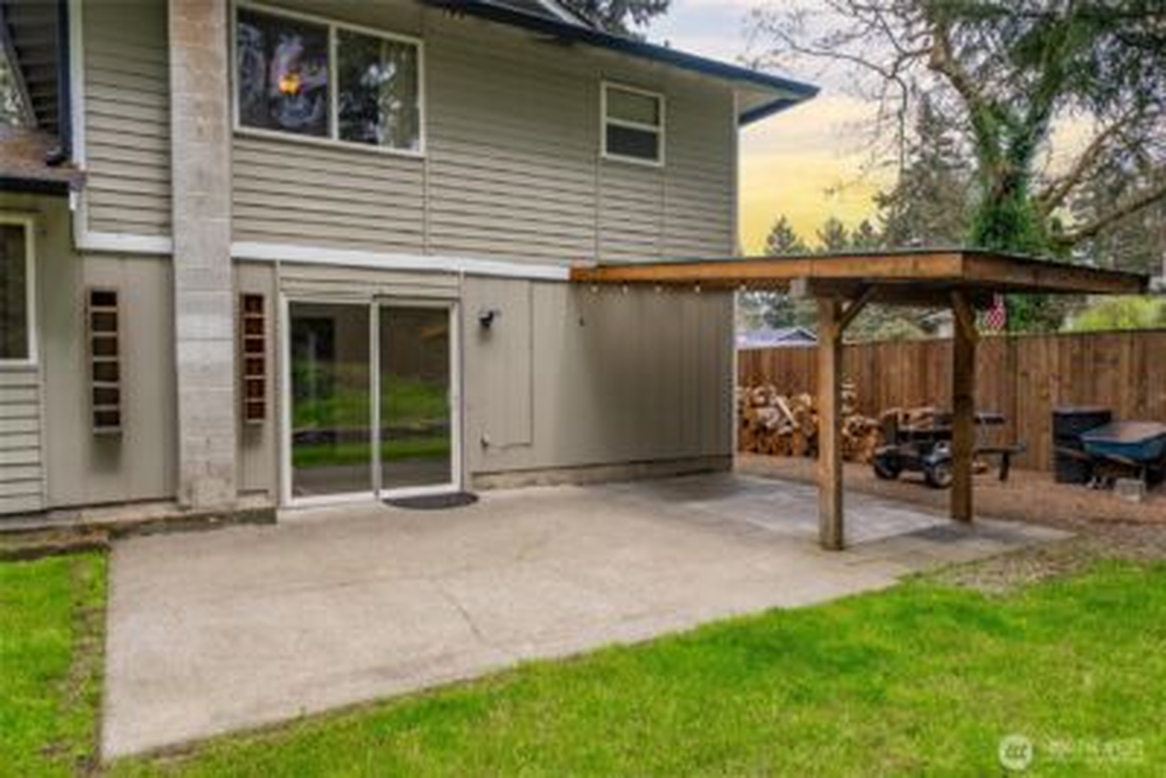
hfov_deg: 76.1
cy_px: 389
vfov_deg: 55.1
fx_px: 745
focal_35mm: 23
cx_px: 583
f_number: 7.1
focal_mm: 23
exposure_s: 1/30
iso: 80
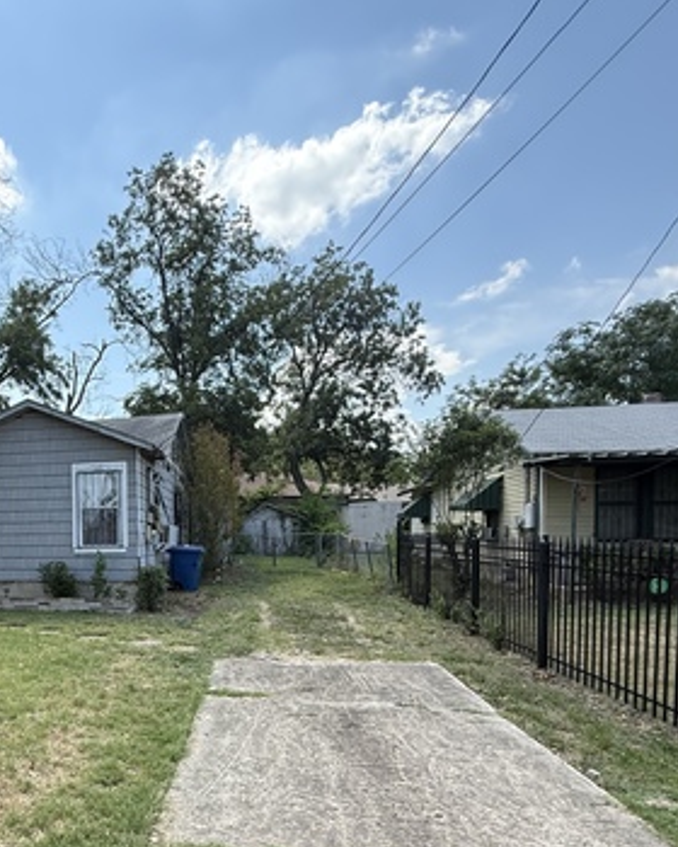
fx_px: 627
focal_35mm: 25
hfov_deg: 51.8
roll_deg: +0.0
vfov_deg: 66.5
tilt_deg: -1.8
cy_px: 557
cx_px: 102
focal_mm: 2.22
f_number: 2.2
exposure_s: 1/602
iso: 64
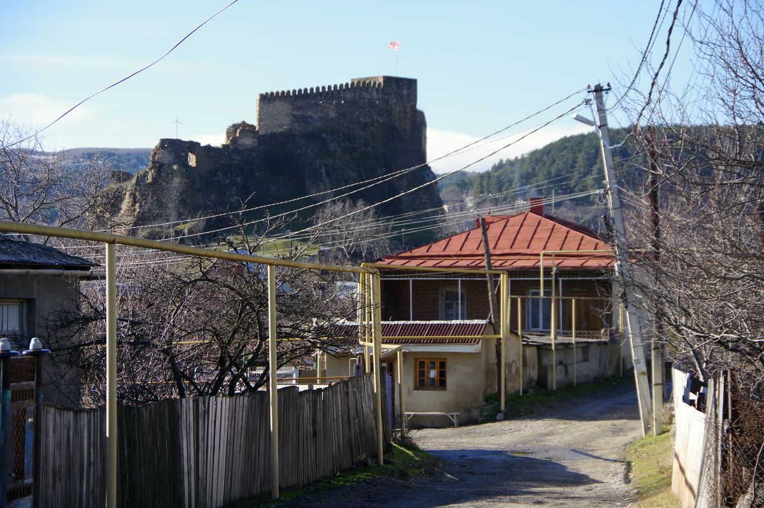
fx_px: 2163
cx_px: 382
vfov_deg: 13.4
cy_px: 254
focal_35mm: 102
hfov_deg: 20.0
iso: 200
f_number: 5.6
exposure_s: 1/400
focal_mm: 68
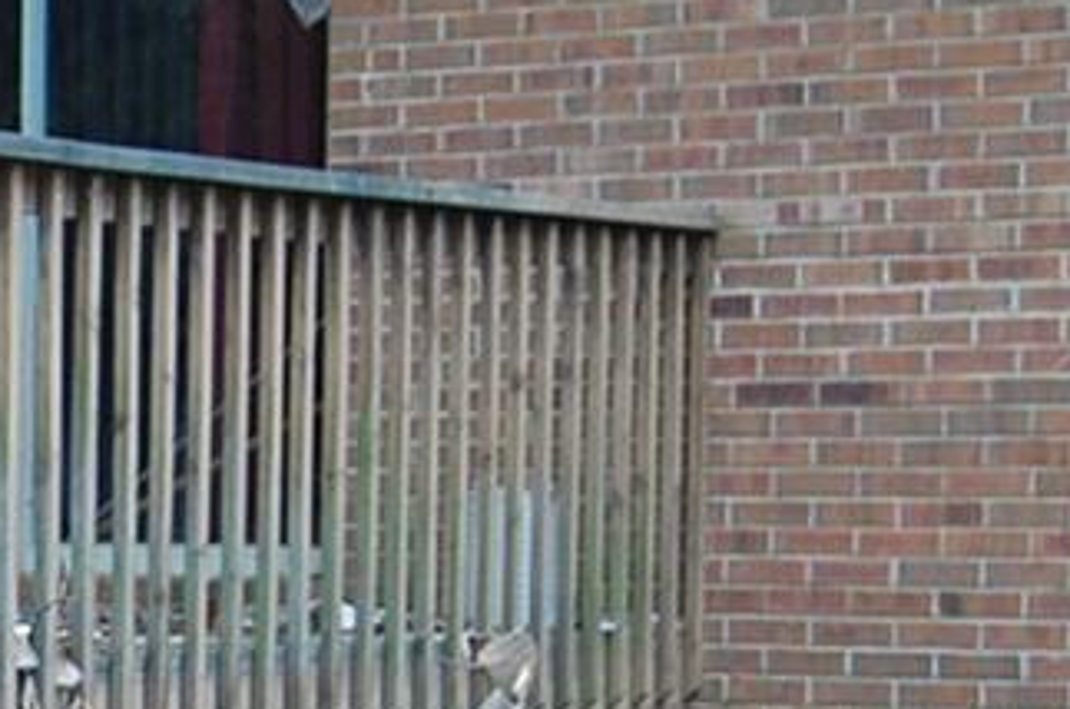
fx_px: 4378
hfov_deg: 13.2
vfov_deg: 9.1
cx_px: -517
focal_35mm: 148
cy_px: 848
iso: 400
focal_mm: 31
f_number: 4.5
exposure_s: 1/60
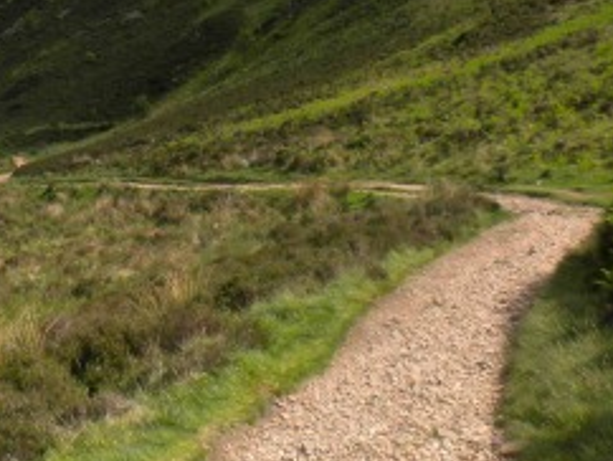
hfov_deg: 25.1
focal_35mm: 74
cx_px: 5
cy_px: 61
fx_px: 1312
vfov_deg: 19.6
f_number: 4.6
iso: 80
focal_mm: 6.3
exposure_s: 1/490
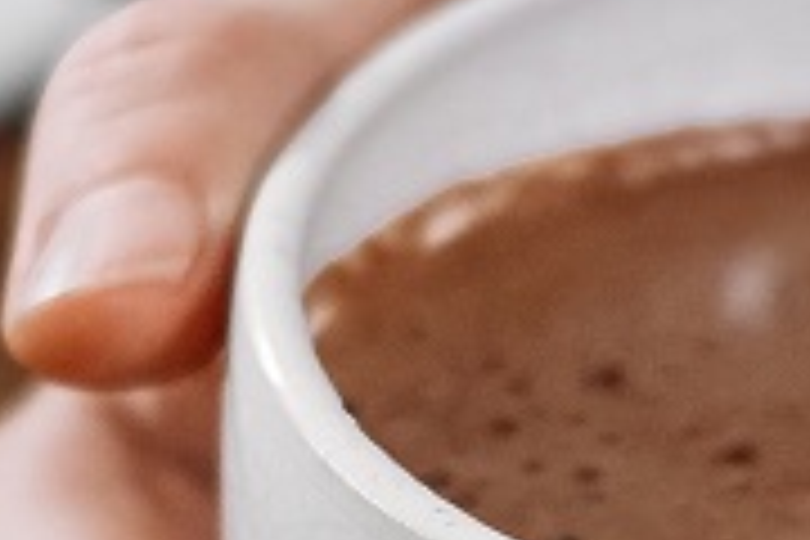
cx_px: 846
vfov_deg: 3.6
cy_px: 1127
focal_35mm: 377
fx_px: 8482
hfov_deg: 5.5
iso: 1000
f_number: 1.8
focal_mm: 35
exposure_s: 1/250
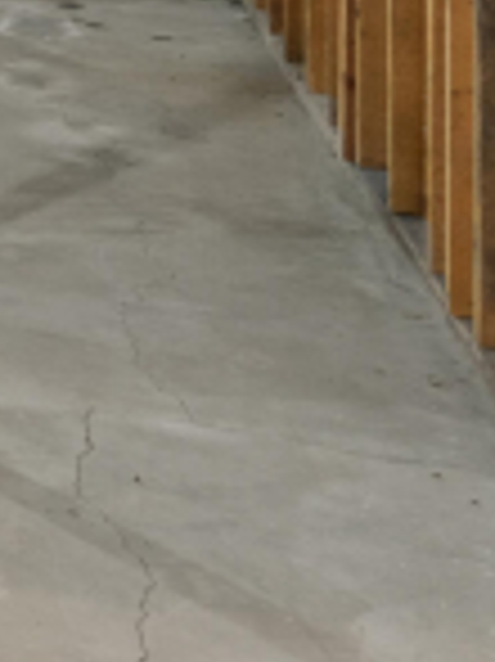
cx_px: -1125
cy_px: -369
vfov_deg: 18.0
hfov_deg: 9.9
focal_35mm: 95
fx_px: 1822
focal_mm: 13
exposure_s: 4
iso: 400
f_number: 9
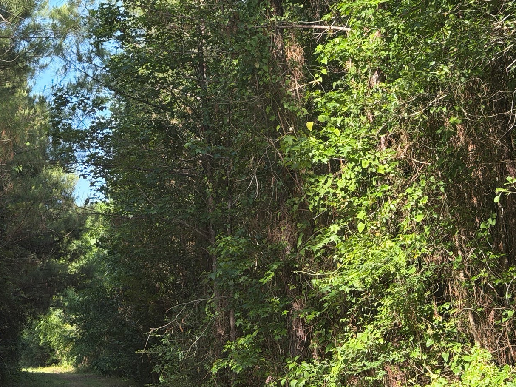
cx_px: 153
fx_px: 1207
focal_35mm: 81
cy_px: 129
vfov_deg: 18.2
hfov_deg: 24.0
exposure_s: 1/706
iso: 80
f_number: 1.78
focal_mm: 6.76
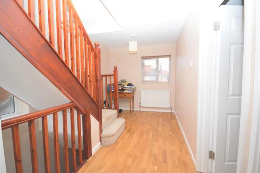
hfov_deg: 100.4
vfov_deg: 77.2
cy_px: 86
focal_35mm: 15
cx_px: 130
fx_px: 108
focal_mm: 10
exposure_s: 1/60
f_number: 4
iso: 3200
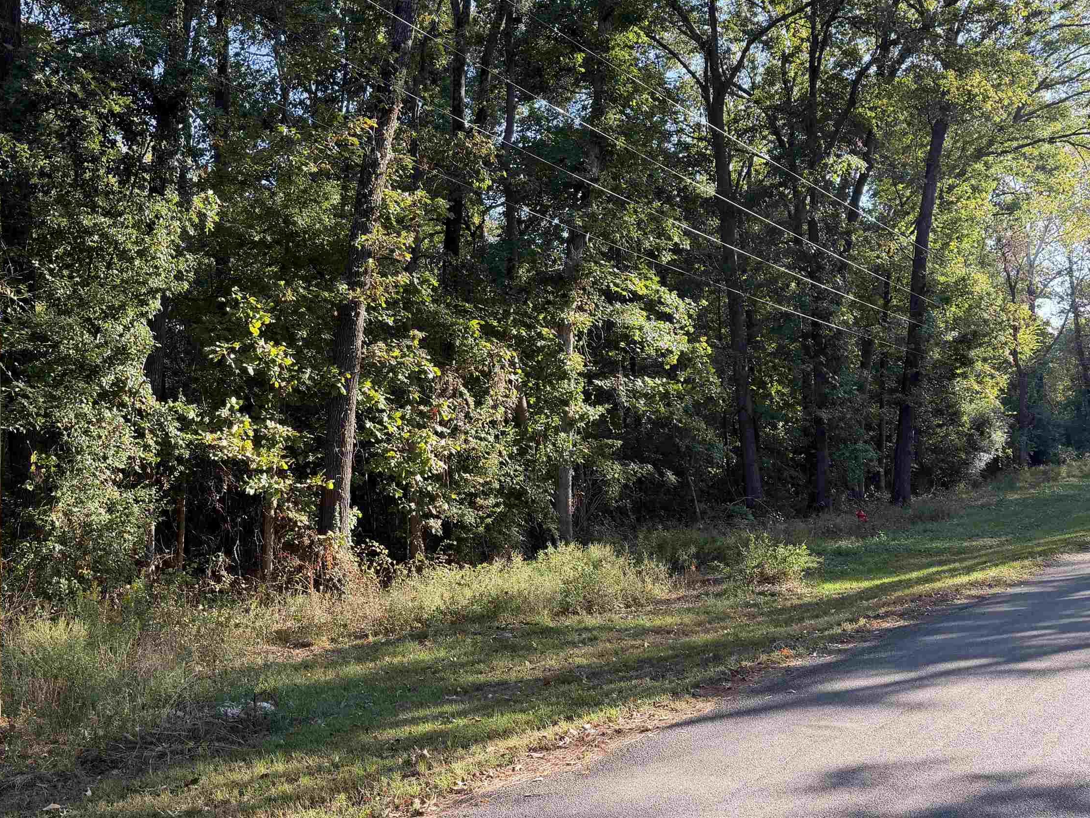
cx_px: 411
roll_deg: +2.1
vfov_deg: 42.9
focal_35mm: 33
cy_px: 358
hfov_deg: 54.7
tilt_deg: +4.3
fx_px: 1039
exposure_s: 1/405
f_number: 1.78
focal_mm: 6.76
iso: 100
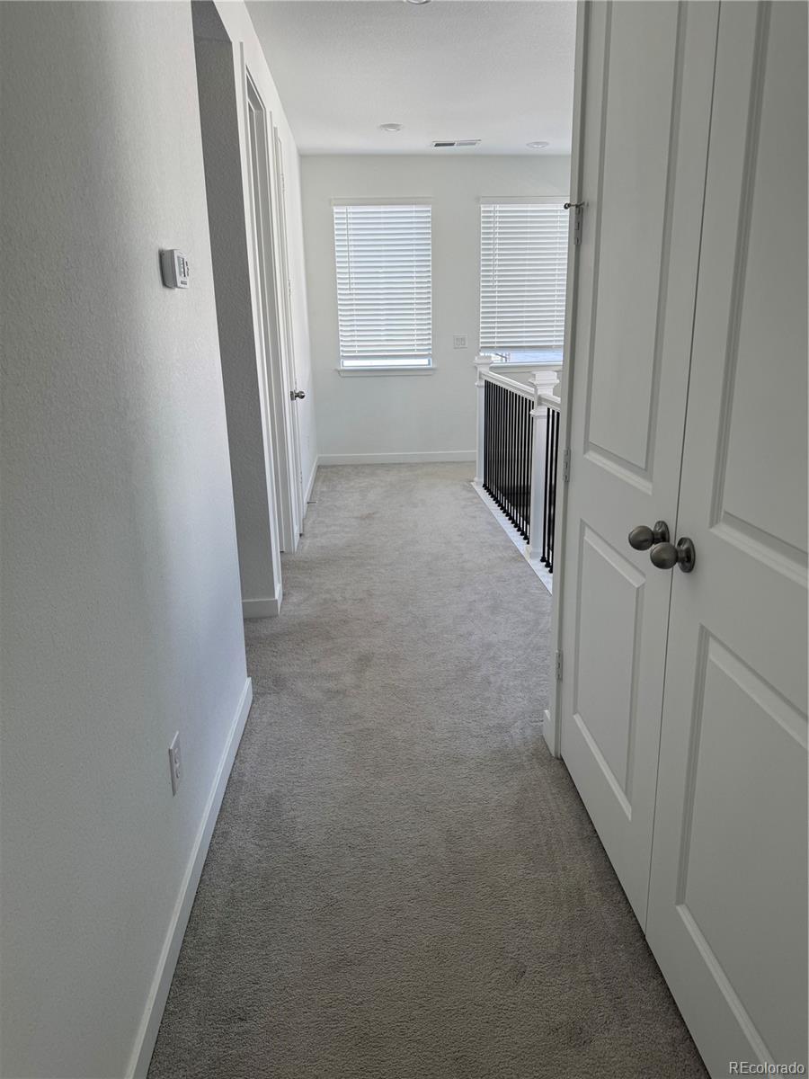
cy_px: 540
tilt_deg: -16.0
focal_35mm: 24
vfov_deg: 71.6
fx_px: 748
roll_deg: +1.0
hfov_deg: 56.8
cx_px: 404
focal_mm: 6.76
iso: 80
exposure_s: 1/120
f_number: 1.78
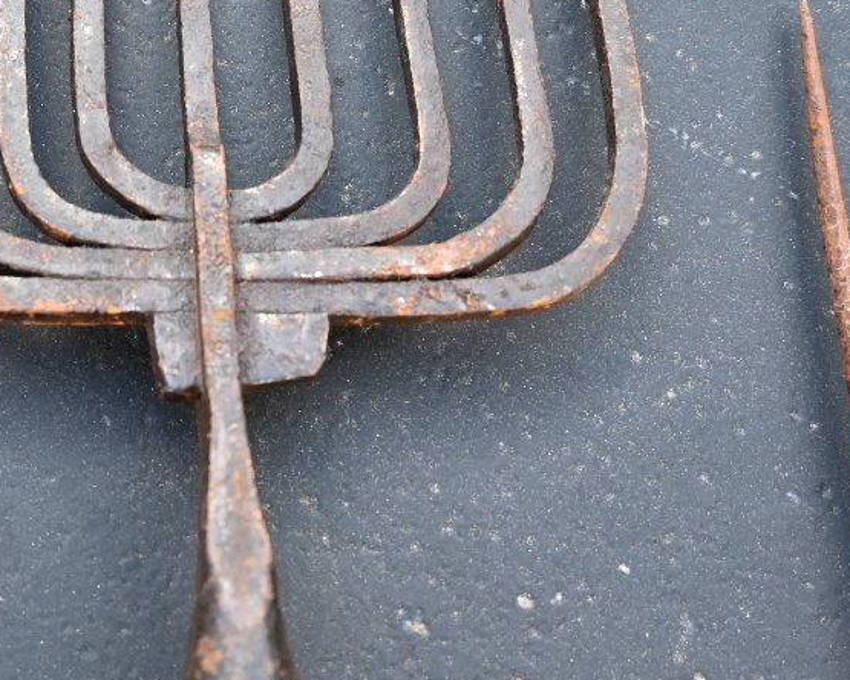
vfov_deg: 21.0
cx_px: 113
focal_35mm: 73
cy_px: 273
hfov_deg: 25.4
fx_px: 1836
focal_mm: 24
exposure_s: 1/250
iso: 400
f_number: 3.8
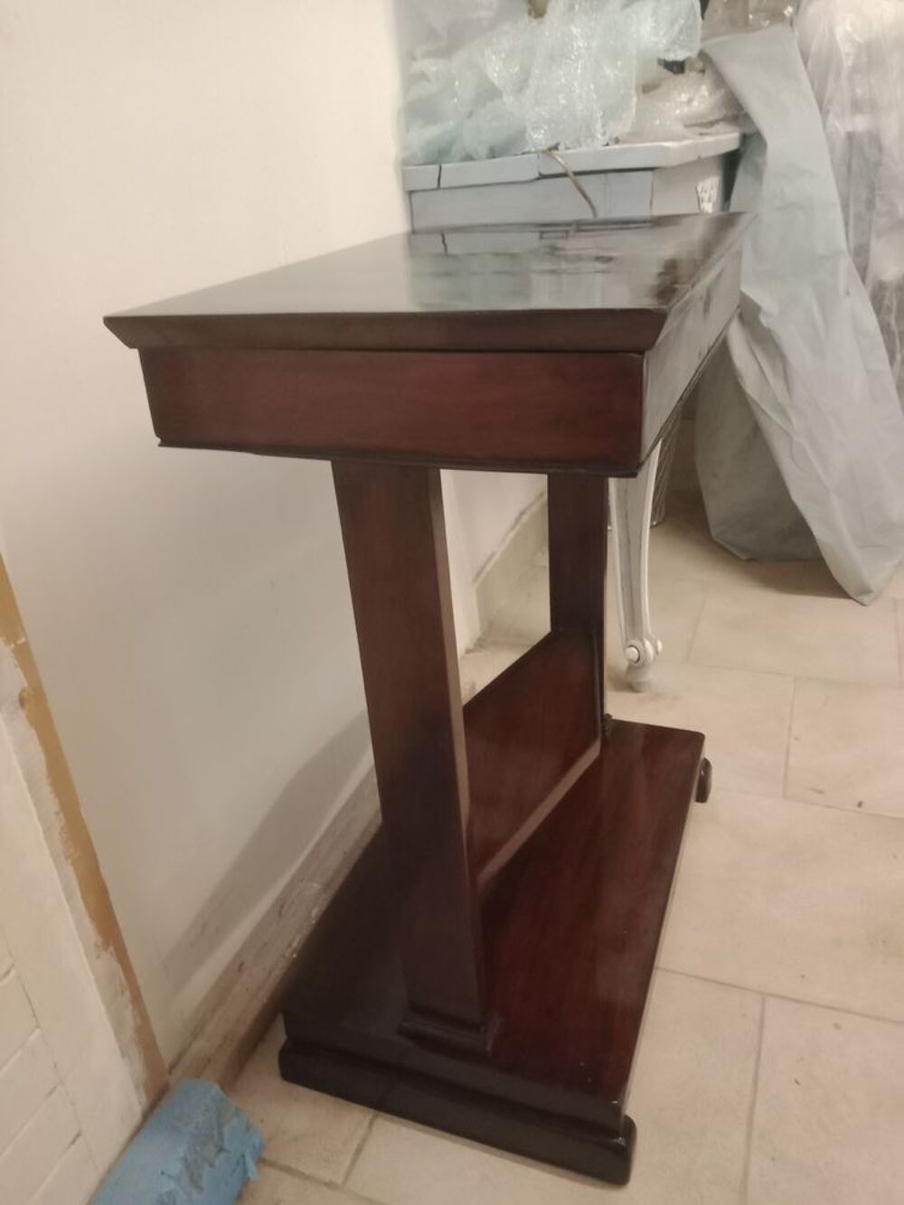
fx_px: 940
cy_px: 602
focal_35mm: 27
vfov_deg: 65.3
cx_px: 452
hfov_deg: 51.4
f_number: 2
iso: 1244
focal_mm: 3.54
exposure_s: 1/25
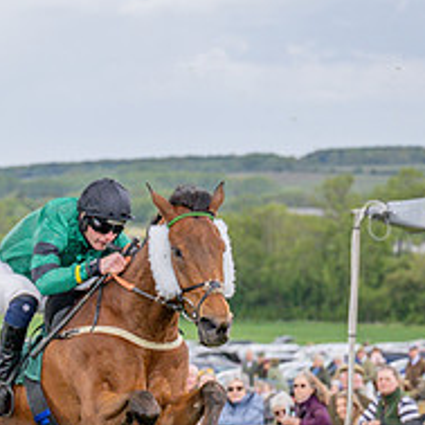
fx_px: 4084
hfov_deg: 5.8
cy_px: 510
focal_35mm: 294
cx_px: -434
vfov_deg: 5.9
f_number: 4
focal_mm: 70
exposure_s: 1/1600
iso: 400
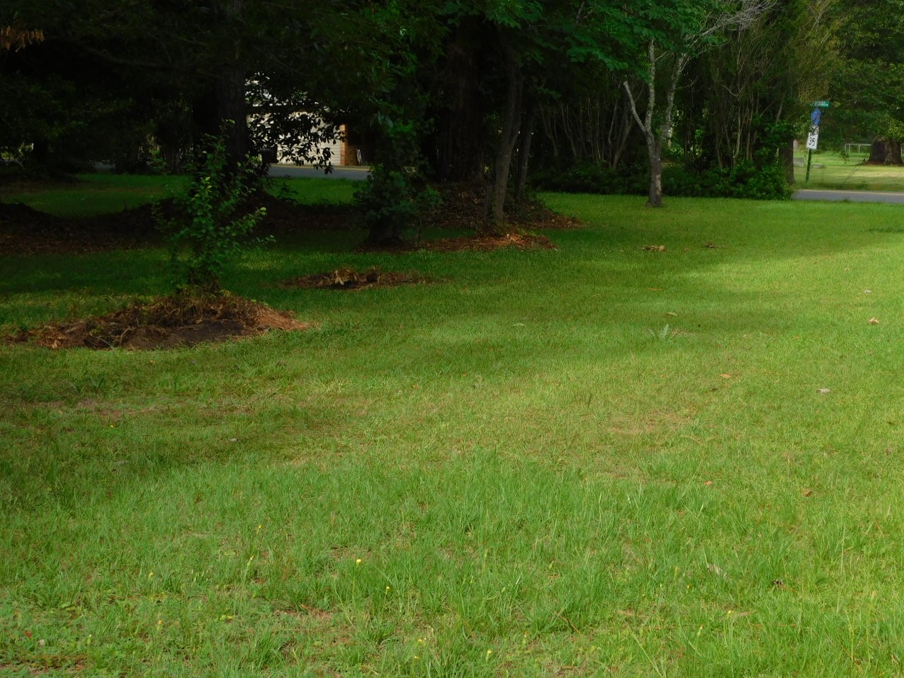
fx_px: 2324
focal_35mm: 89
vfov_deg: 16.6
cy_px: 293
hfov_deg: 22.0
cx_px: 556
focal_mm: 12.6
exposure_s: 1/400
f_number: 4.3
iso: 125
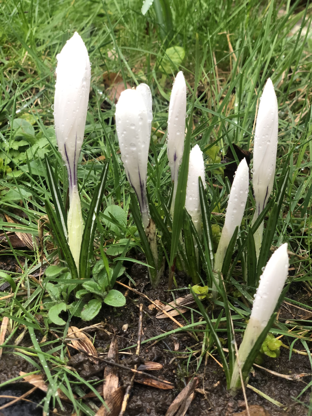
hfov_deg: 28.0
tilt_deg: -31.7
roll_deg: -2.1
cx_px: 156
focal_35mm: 52
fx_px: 625
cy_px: 208
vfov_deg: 36.8
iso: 100
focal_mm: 6
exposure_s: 1/60
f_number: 2.4
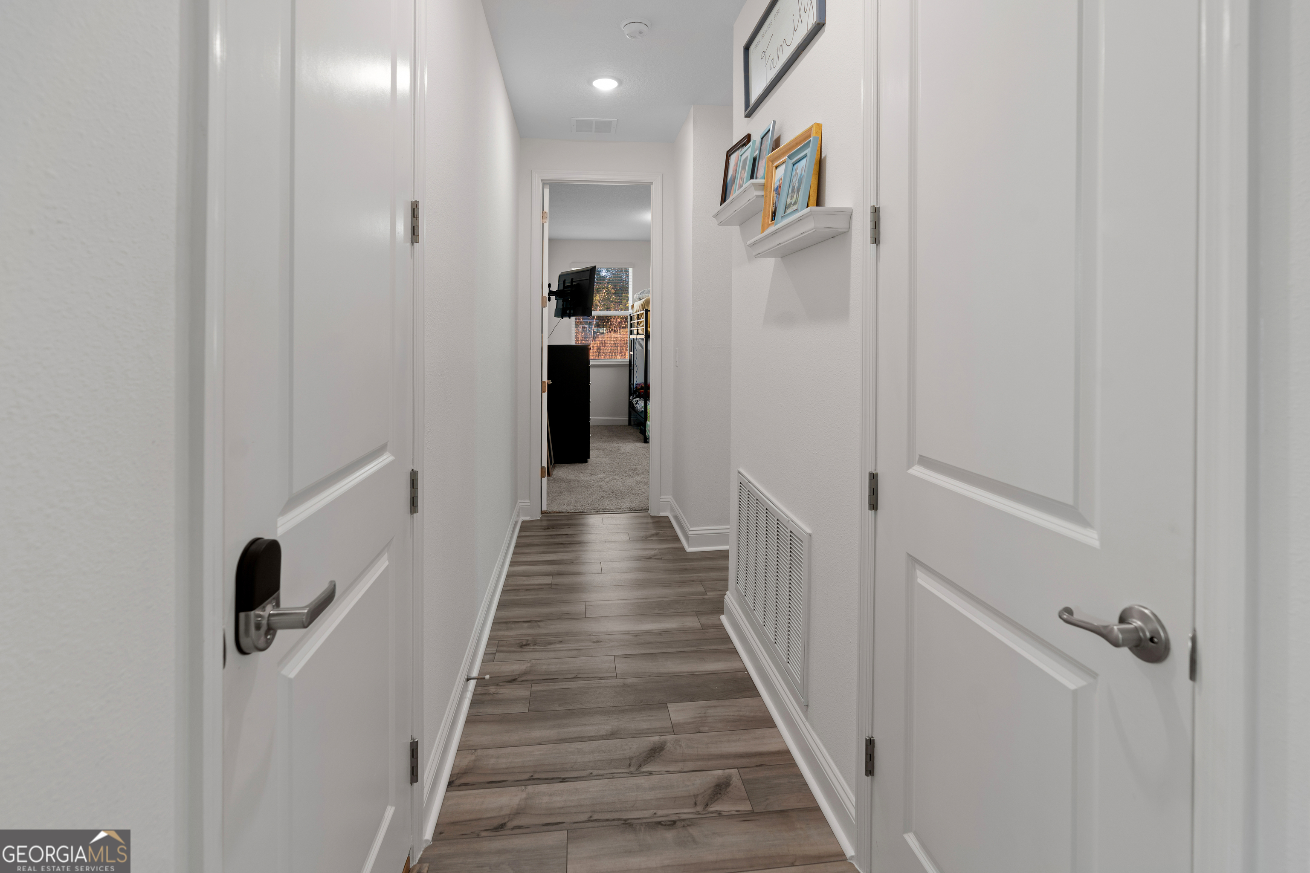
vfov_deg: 73.7
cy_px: 436
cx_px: 655
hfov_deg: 96.7
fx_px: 582
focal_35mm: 16
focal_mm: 16
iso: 100
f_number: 5.6
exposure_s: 1/2.5
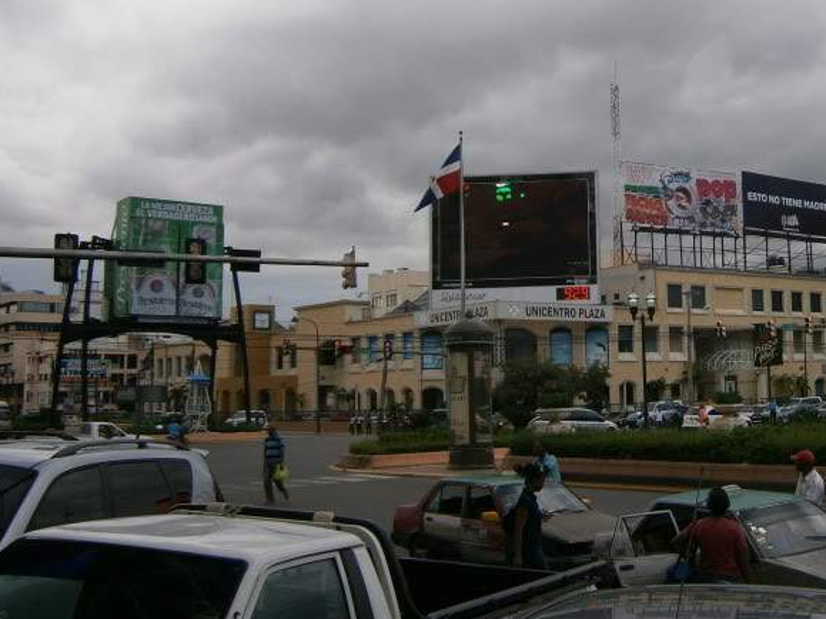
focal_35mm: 46
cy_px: 221
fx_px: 1097
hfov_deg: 39.9
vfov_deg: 31.3
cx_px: 633
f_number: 2.8
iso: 80
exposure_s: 1/640
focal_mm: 4.7
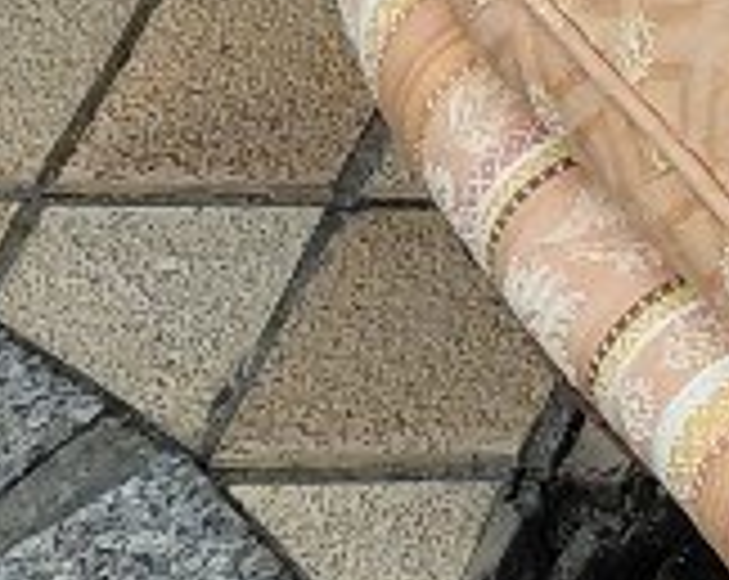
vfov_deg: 7.7
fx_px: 3898
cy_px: -989
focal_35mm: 181
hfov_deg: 9.4
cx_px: 1827
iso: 50
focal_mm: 4.69
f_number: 1.8
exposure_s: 1/458
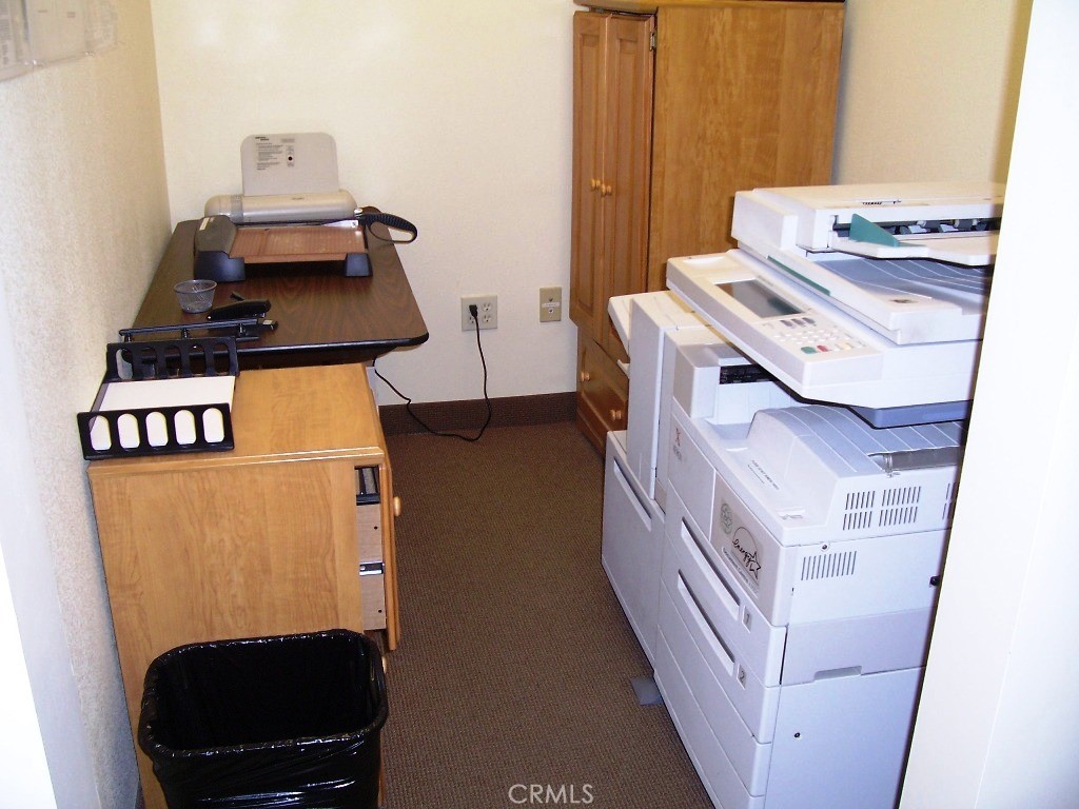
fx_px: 1060
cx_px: 540
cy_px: 404
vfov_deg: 41.8
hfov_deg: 54.0
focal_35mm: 34
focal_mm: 5.6
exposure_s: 1/60
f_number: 2.7
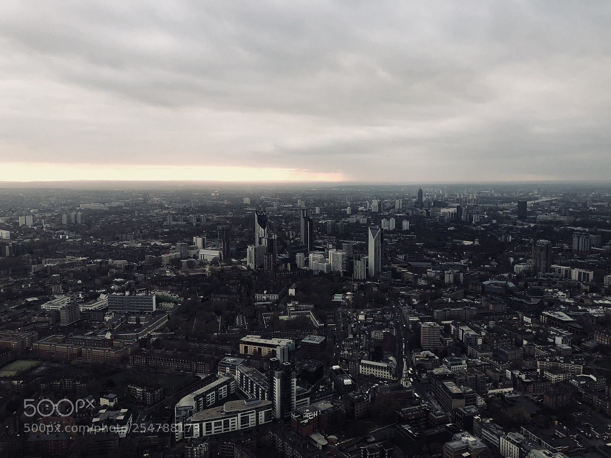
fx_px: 494
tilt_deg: -4.9
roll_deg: +0.5
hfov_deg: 63.4
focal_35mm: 28
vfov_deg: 49.7
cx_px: 306
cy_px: 229
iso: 50
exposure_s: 1/100
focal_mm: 4
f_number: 1.8
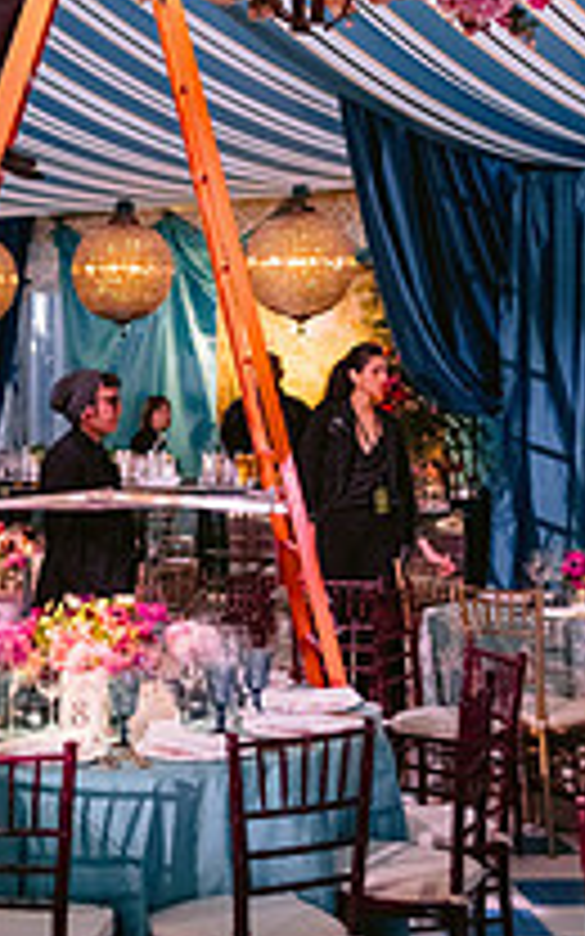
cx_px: 180
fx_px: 1964
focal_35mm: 77
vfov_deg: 25.5
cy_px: 0
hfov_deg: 16.9
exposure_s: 1/100
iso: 3200
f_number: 2
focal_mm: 35
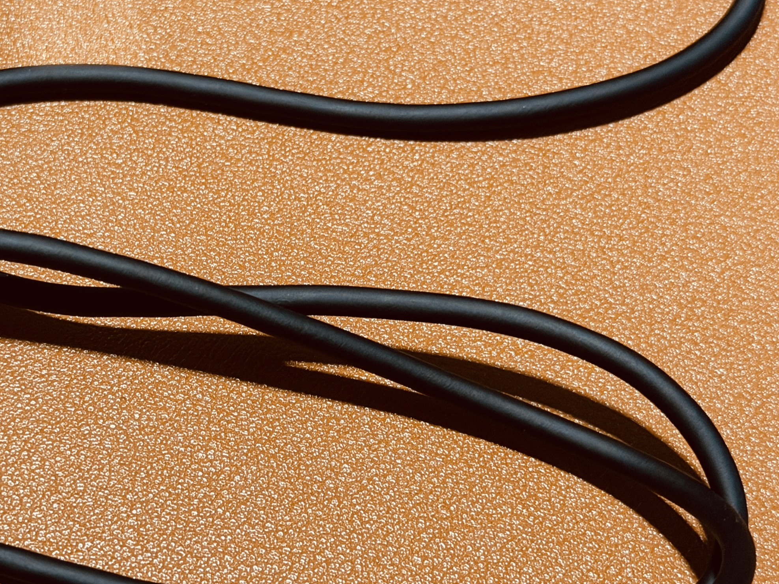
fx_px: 2205
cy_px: 337
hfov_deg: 19.9
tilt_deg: -62.3
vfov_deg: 15.1
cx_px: 234
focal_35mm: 98
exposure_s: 1/40
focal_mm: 6.76
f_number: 1.78
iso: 320
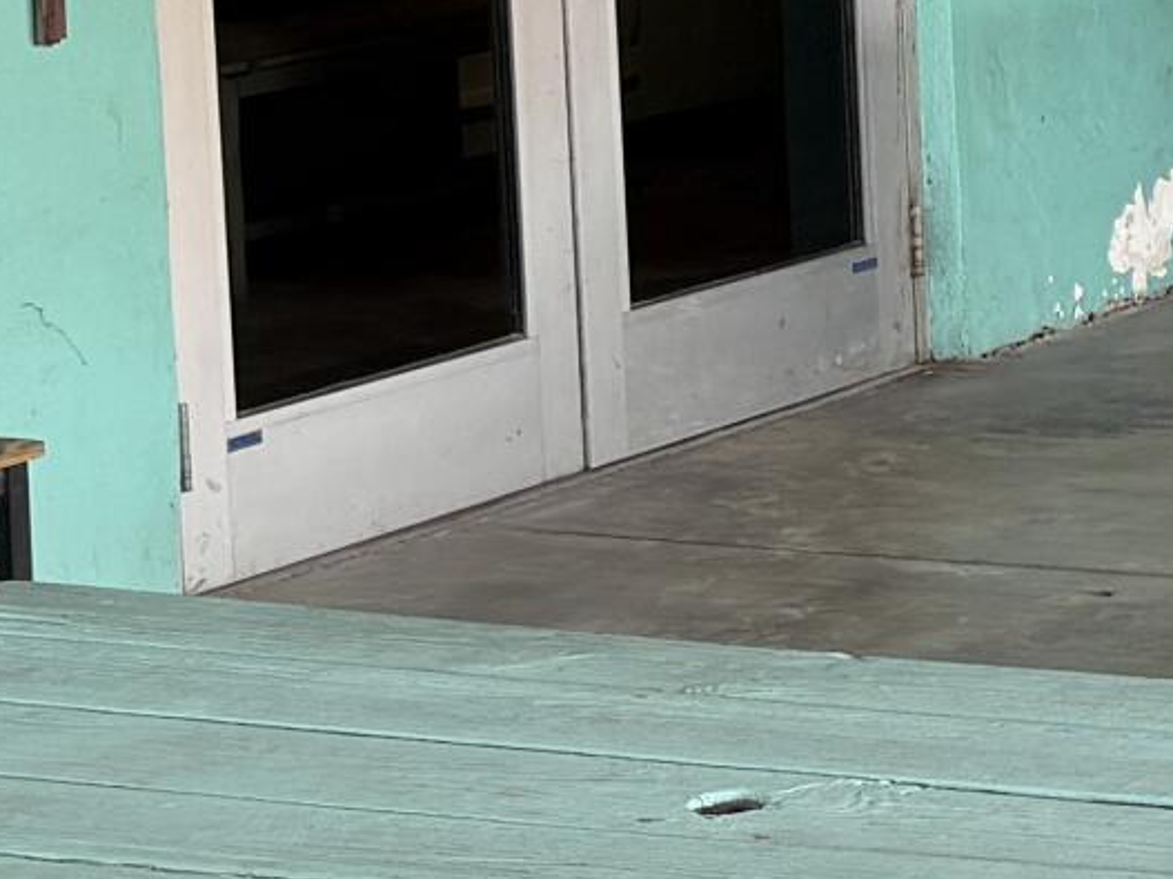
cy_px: -69
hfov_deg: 11.8
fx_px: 5014
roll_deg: +0.8
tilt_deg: -5.5
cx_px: 2437
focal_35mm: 148
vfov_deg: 9.9
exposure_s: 1/122
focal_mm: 5.96
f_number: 1.6
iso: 64
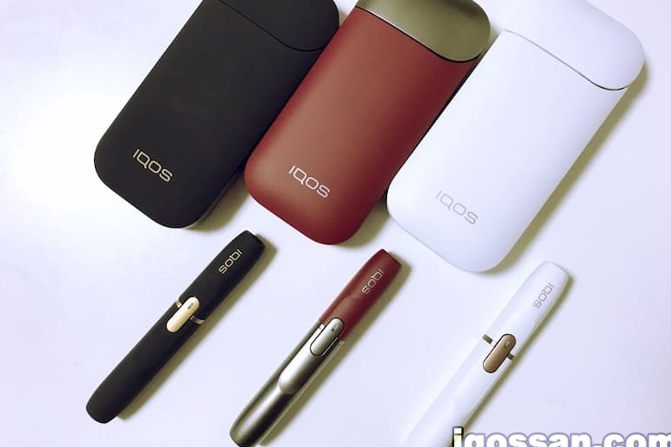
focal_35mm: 30
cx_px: 340
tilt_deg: -86.5
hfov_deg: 61.9
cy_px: 206
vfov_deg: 43.6
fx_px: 559
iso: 40
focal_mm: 3.99
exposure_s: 1/33
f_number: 1.8
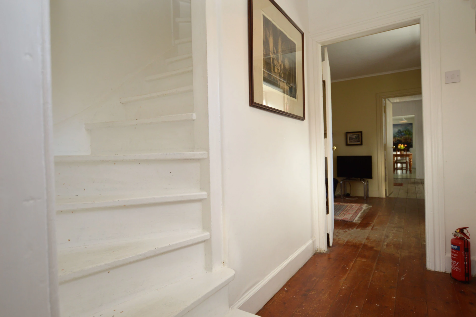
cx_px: 238
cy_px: 158
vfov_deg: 63.1
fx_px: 258
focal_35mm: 20
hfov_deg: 85.5
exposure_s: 1/125
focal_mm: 13
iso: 250
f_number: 4
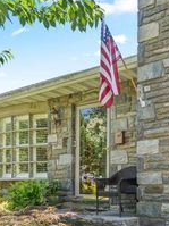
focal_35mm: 41
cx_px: 133
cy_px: 186
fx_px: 267
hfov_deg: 34.1
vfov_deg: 43.3
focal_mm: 17
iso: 320
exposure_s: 1/200
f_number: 6.3
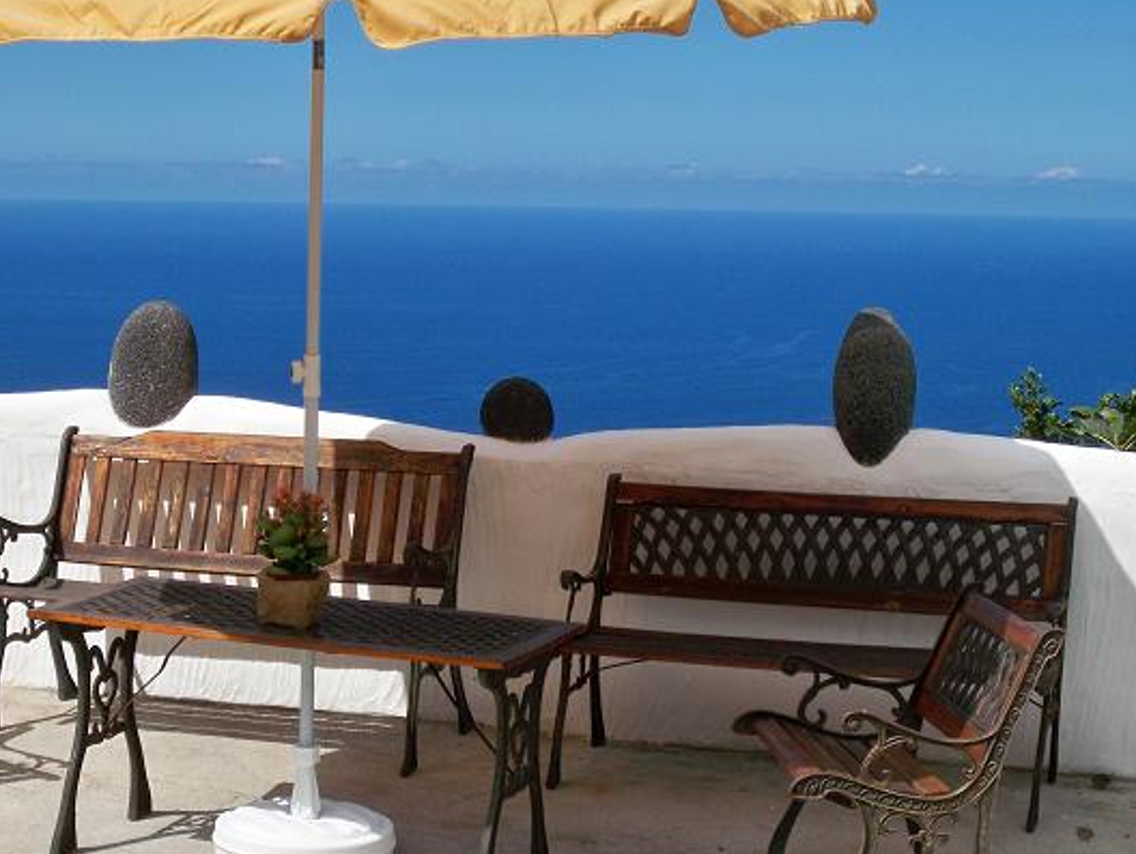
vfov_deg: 19.4
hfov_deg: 25.6
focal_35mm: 76
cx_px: 435
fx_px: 2496
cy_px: 398
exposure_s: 1/800
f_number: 6.1
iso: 100
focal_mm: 9.7
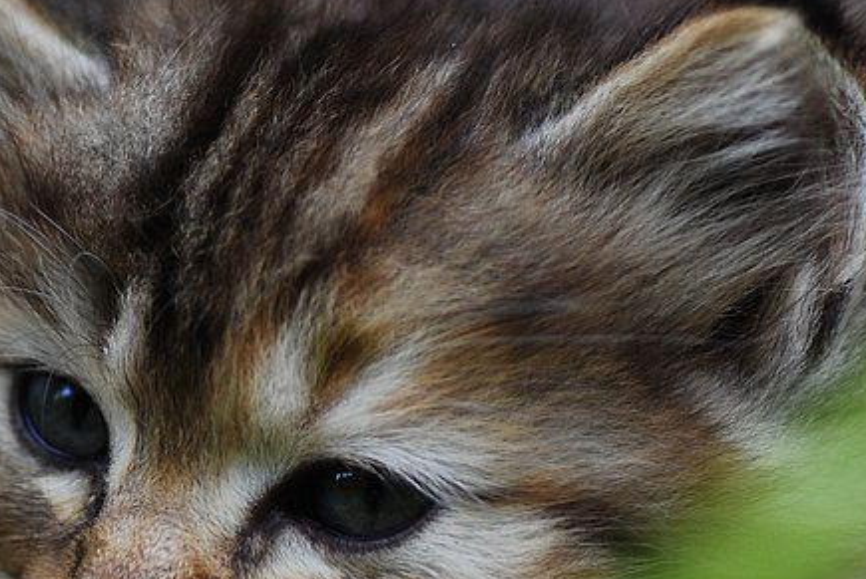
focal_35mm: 318
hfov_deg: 6.5
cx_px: 90
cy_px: 325
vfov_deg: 4.3
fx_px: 7657
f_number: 3.2
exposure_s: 1/400
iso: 250
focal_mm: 90
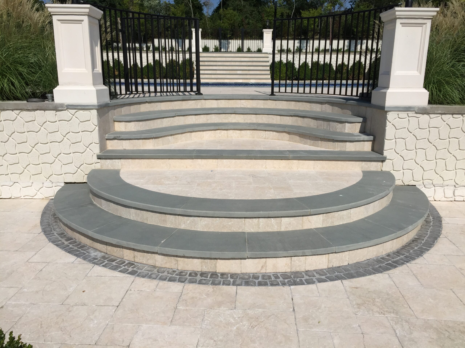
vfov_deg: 48.2
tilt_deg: -15.2
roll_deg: -2.1
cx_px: 232
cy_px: 174
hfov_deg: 61.7
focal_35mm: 29
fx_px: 390
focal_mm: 4.15
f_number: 2.2
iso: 32
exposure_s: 1/5650
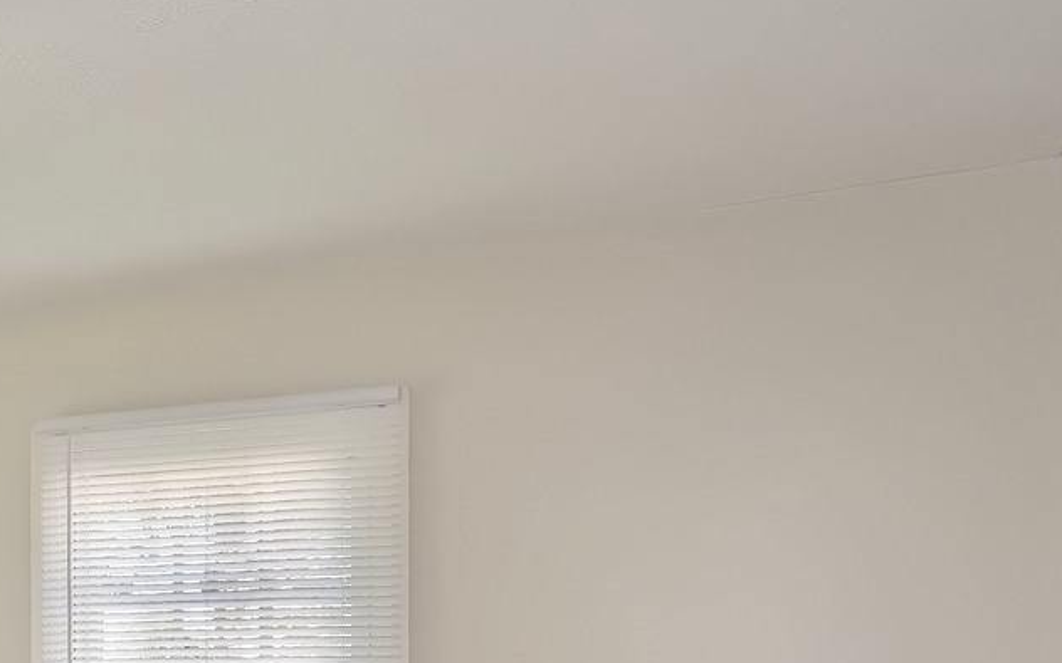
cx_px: -10
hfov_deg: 37.8
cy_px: 787
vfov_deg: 24.9
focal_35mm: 47
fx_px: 1360
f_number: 8
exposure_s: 1/60
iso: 400
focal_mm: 18
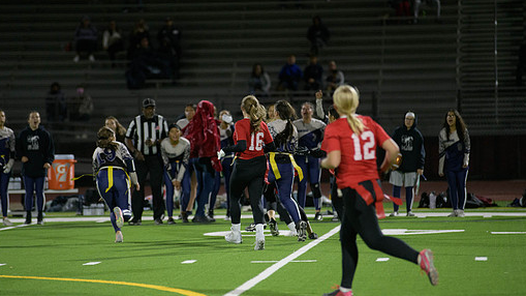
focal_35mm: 239
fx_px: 3333
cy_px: 141
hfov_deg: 9.0
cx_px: 243
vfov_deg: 5.1
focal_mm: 200
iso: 3200
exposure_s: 1/640
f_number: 2.8
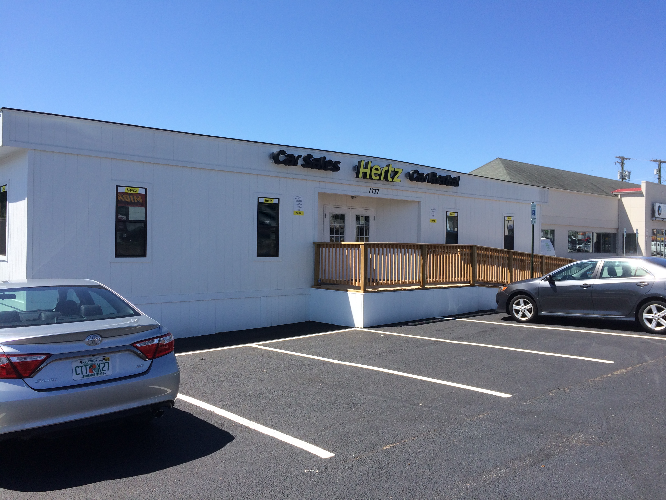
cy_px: 250
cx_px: 333
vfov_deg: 48.2
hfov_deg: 61.7
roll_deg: -0.8
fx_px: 558
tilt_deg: -0.3
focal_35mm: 29
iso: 32
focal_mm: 4.15
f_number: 2.2
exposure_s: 1/1520
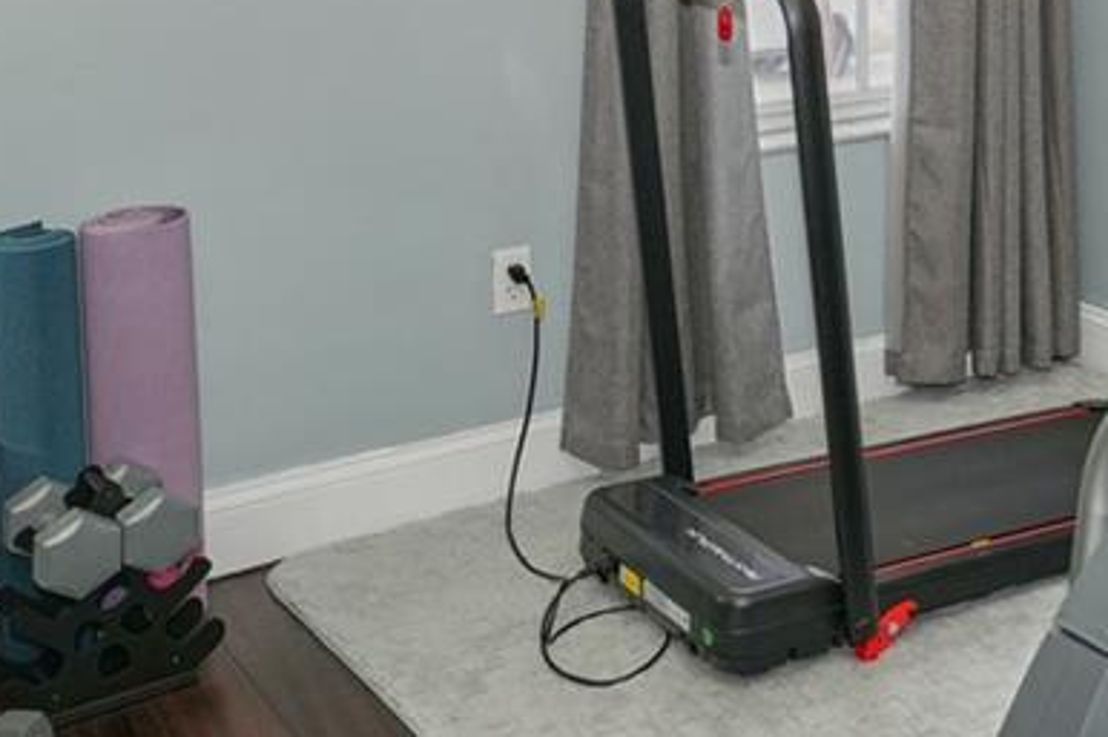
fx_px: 1784
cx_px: 947
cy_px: -118
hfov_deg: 33.1
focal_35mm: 58
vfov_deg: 21.8
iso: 400
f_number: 4
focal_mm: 14
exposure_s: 1/200
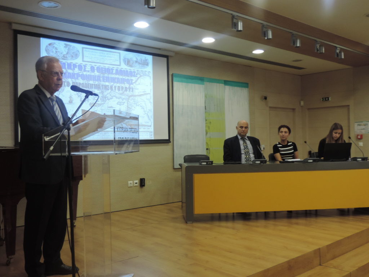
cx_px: 184
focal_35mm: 35
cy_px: 138
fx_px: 373
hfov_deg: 52.6
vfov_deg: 40.7
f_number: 3.3
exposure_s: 1/50
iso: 320
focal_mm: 6.2
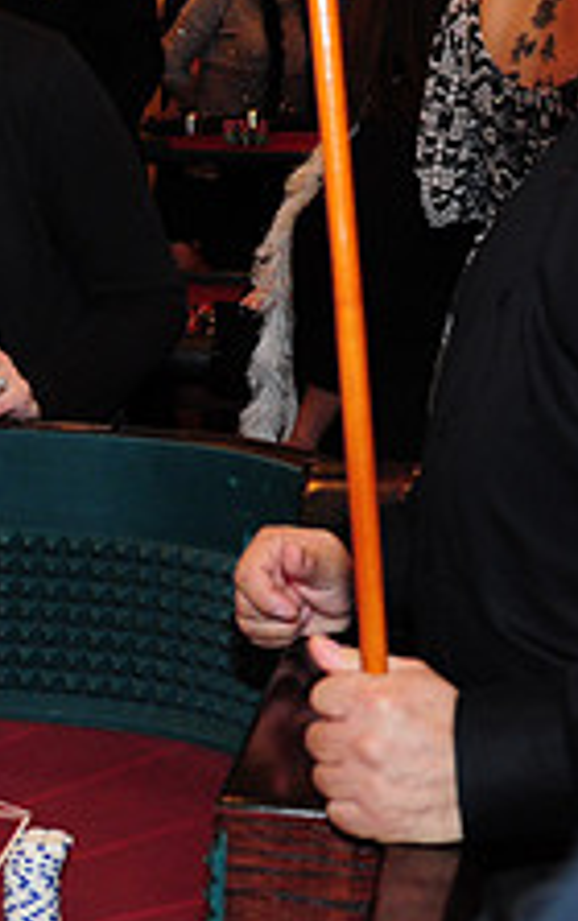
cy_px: 341
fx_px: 2789
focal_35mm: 111
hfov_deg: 11.3
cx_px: -293
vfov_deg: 18.7
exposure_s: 1/60
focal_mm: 28
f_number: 4
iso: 800
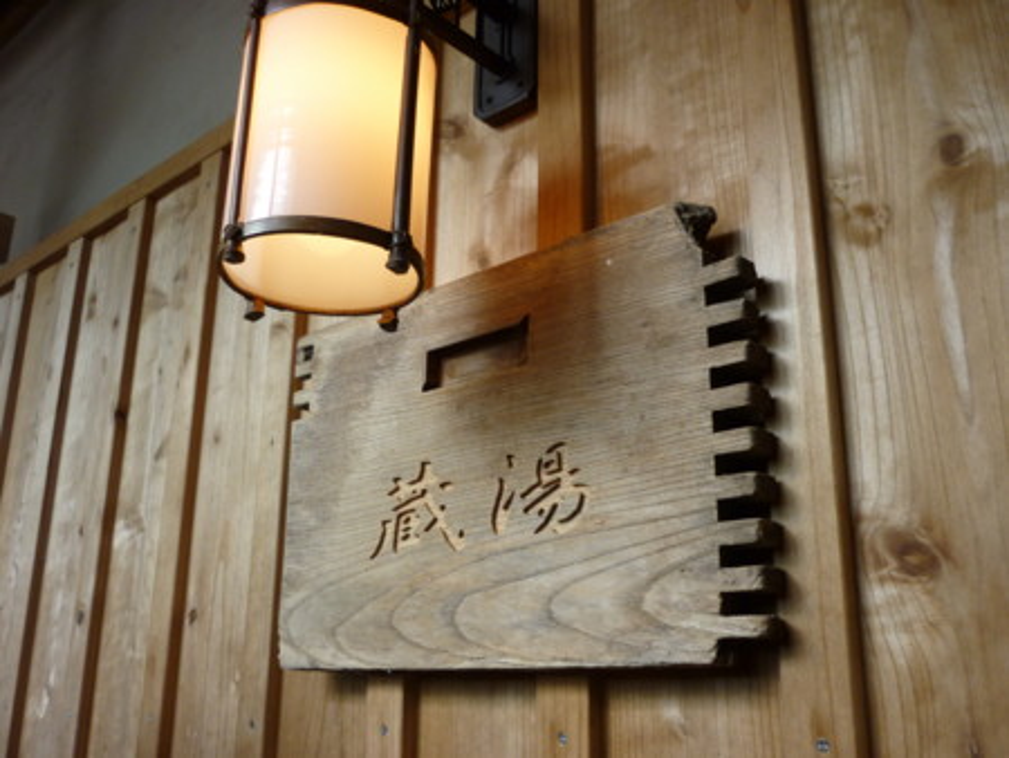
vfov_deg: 43.0
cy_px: 379
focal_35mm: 33
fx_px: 962
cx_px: 504
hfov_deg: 55.3
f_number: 2.8
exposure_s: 1/30
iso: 160
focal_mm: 5.5
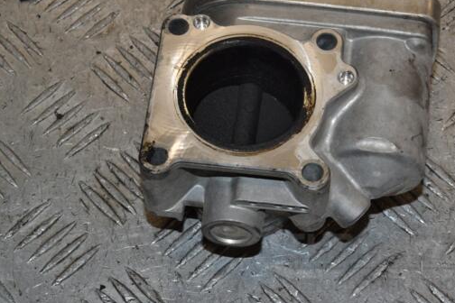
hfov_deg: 16.4
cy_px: 127
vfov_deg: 11.0
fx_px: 1580
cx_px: 270
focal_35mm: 125
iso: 800
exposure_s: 1/200
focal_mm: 70
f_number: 14
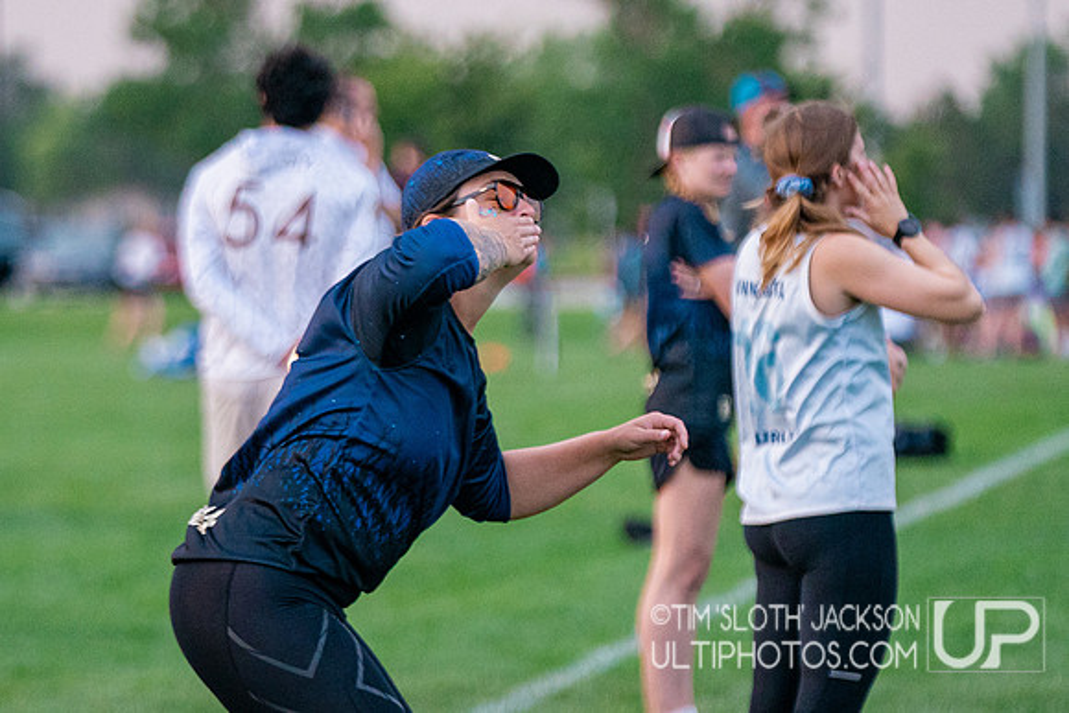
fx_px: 9704
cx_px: 357
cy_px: 418
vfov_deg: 4.2
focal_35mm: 327
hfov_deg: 6.3
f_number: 2.8
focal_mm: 173
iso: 2500
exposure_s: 1/4000
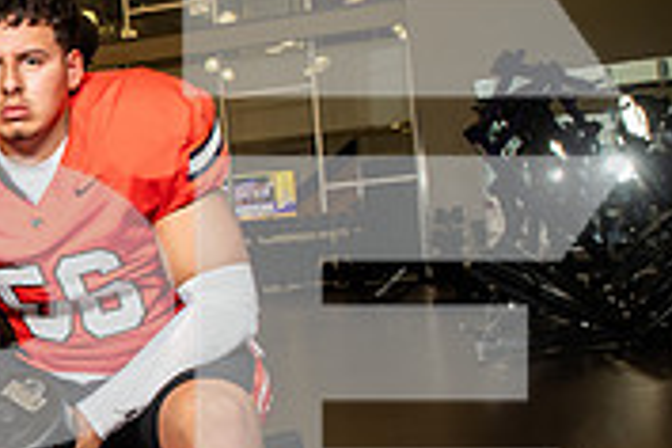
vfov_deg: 16.0
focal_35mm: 85
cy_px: 359
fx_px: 1587
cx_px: -334
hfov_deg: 20.5
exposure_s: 1/250
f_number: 5.6
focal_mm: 26
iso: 500
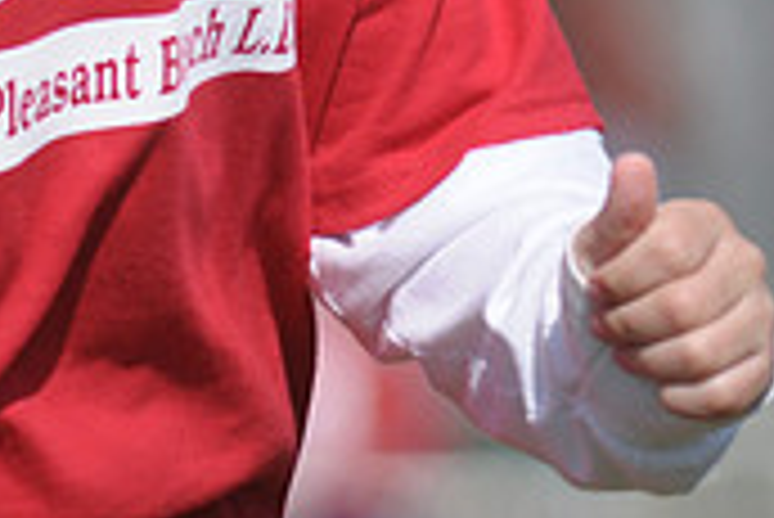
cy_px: -218
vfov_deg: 1.3
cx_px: -148
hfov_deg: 1.9
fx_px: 22809
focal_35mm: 1060
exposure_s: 1/4000
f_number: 4
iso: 400
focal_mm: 210
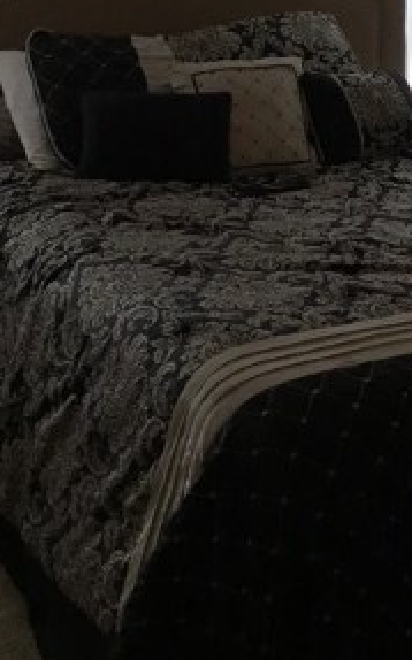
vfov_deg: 22.7
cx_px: 223
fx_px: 1583
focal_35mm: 88
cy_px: 11
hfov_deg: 14.8
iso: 32
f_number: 2.4
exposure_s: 1/30
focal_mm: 3.3
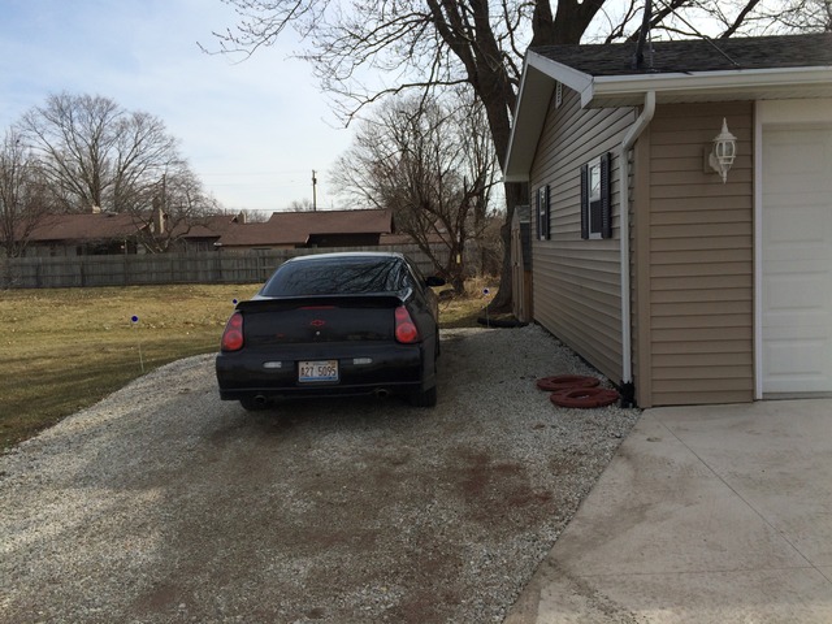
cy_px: 312
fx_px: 697
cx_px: 416
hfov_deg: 61.7
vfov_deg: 48.2
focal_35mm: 29
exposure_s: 1/2415
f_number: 2.2
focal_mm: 4.15
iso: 32
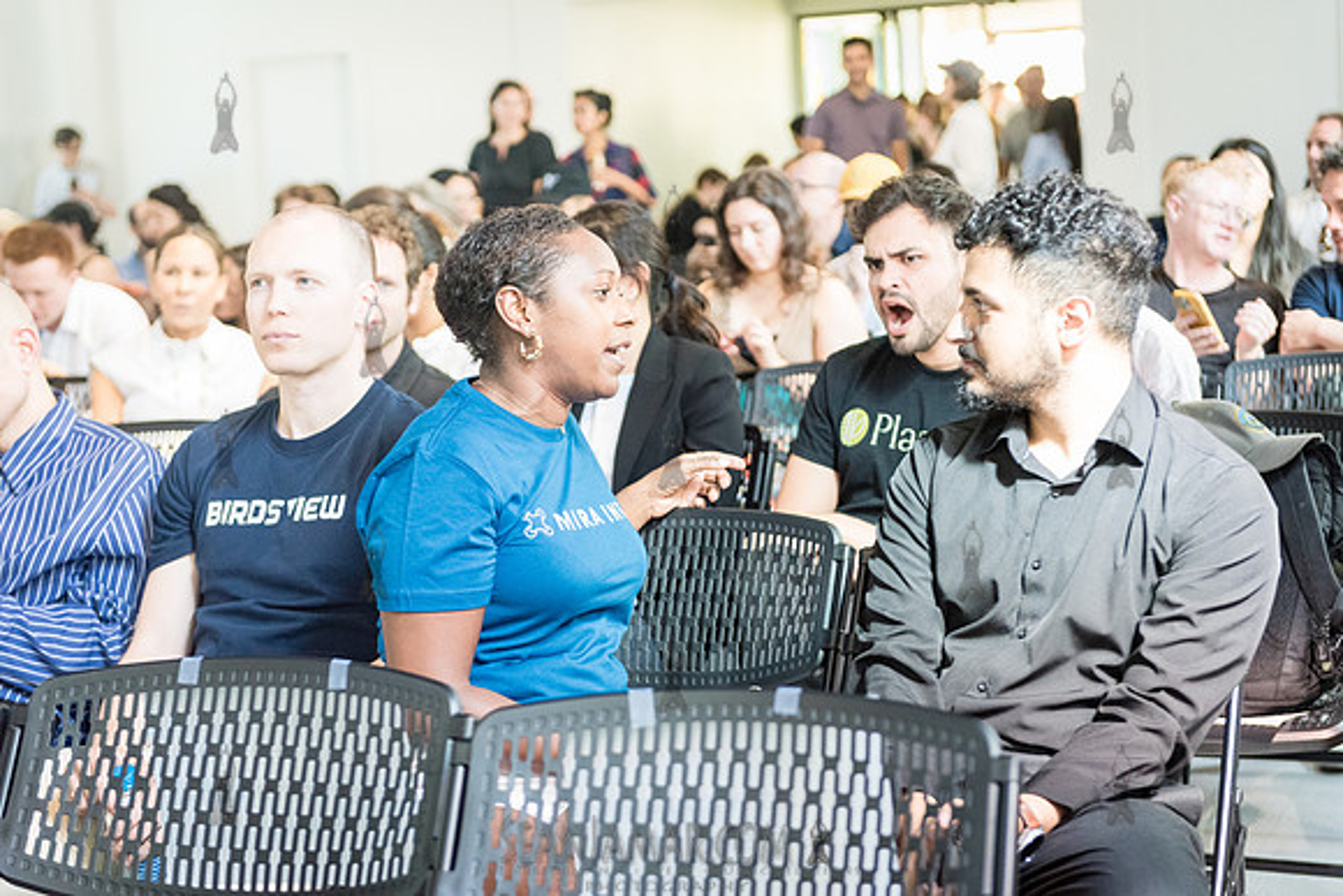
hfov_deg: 32.4
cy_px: 448
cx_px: 672
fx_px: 2313
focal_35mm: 62
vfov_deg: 21.9
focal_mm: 62
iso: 5000
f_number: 3.2
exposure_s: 1/200
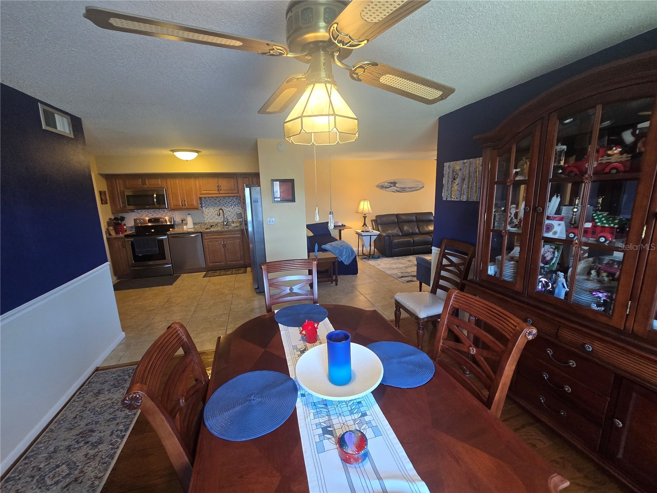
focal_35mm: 13
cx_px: 328
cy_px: 246
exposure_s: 1/60
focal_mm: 2.2
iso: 320
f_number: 2.2
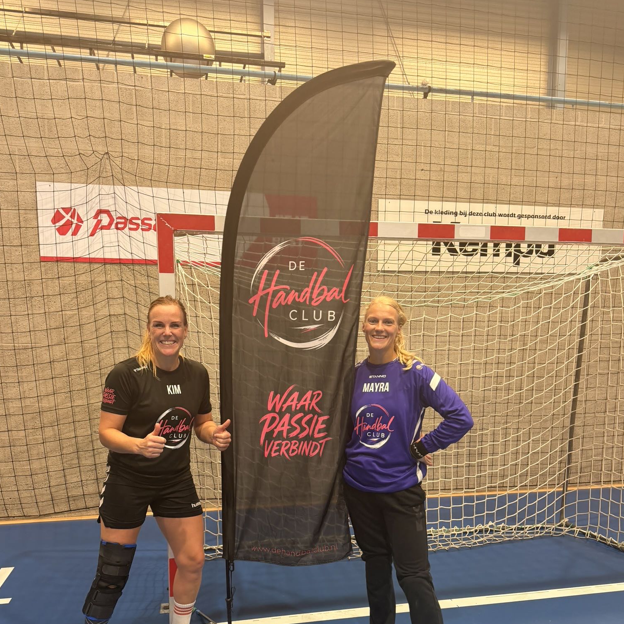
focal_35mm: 29
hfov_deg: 55.6
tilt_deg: -7.8
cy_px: 423
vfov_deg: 54.3
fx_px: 591
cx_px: 312
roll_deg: -0.6
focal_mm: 6.76
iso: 200
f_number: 1.78
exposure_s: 1/50
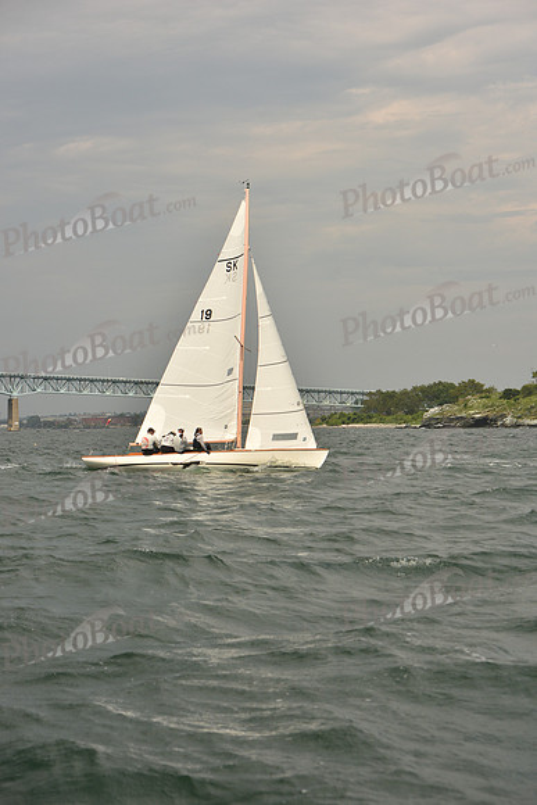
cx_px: 268
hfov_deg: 19.5
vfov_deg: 28.8
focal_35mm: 70
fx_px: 1565
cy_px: 402
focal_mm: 70
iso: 250
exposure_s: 1/640
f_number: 7.1
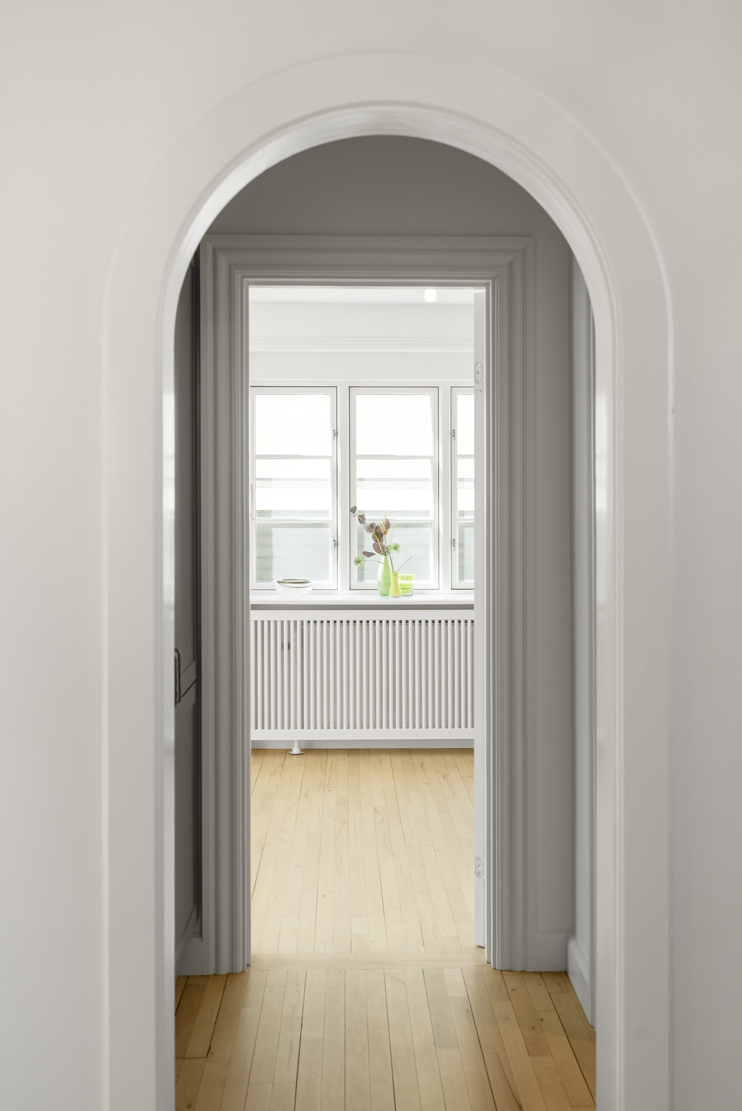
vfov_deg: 54.4
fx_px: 1081
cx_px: 371
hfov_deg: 37.9
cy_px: 556
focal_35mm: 35
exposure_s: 1/80
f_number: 5.6
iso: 200
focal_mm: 35
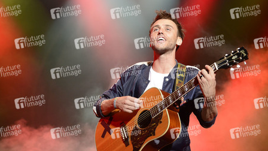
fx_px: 711
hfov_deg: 21.4
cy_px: 87
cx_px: 134
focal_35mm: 100
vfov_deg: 12.1
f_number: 5.6
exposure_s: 1/320
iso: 3200
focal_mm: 95
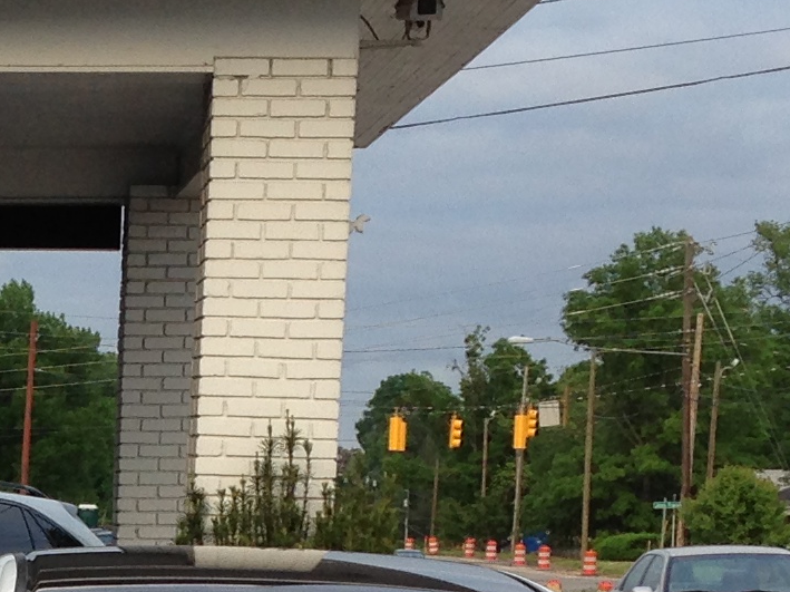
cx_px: -225
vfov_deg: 9.4
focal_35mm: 152
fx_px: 3467
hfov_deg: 12.6
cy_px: 933
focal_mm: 4.13
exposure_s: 1/132
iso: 50
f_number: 2.4
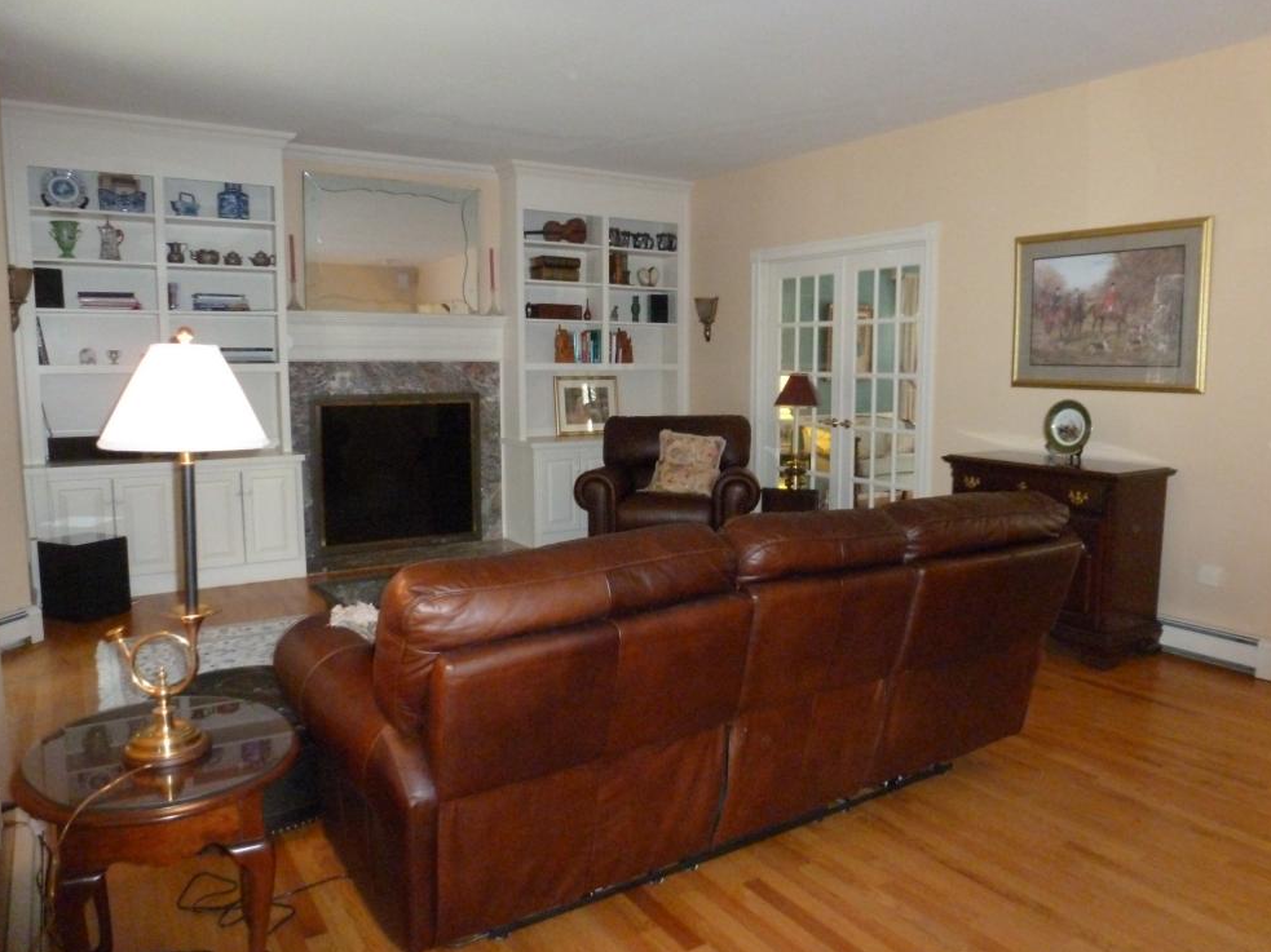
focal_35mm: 25
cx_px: 657
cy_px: 469
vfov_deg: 54.9
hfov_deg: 69.4
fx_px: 918
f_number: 3.3
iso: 640
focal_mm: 4.3
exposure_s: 1/60
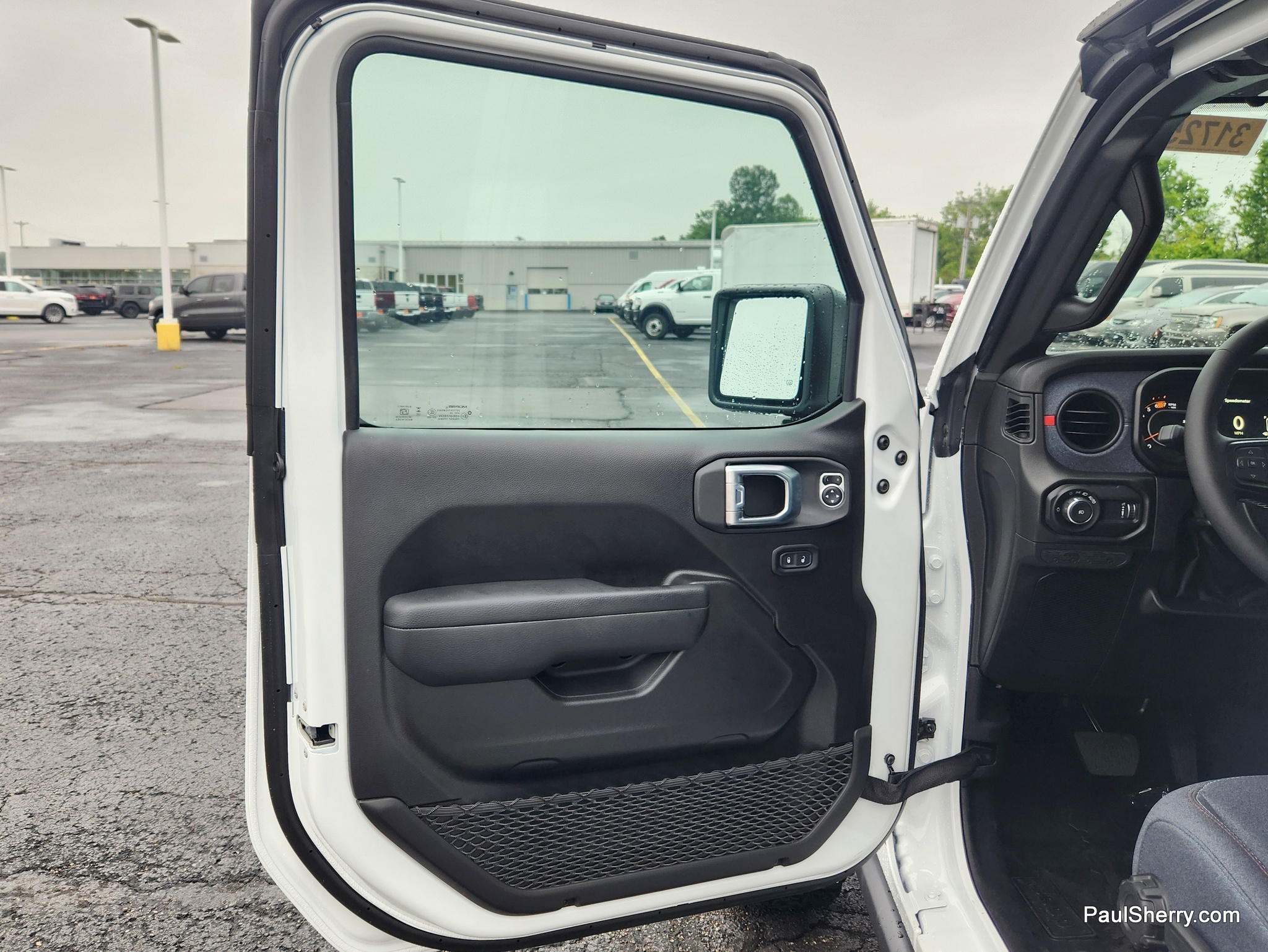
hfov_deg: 73.9
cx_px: 634
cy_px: 476
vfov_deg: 58.9
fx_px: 843
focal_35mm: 23
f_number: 1.8
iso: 80
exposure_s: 1/180
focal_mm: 5.4
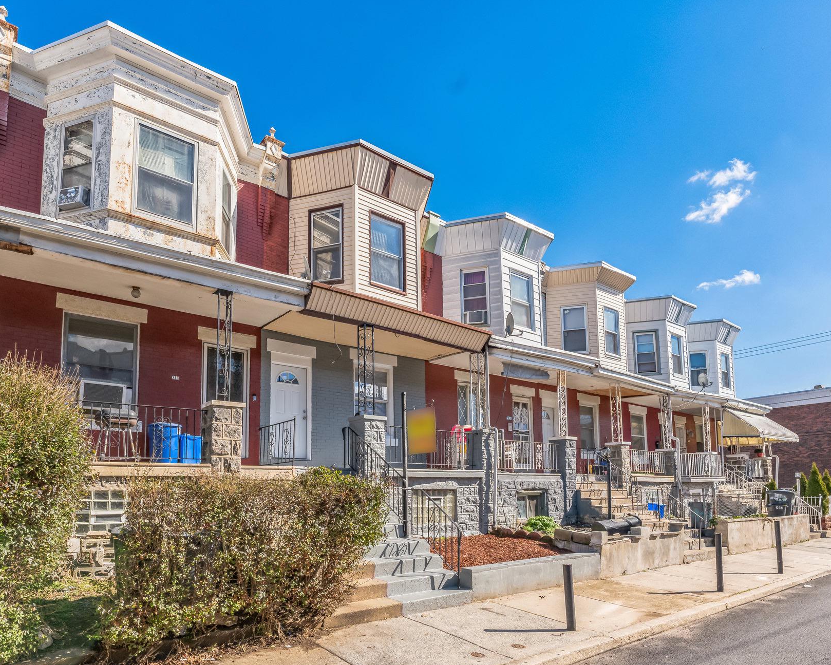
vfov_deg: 70.9
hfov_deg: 83.0
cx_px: 375
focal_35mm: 19
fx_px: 467
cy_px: 323
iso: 320
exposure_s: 1/640
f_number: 8
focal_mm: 16
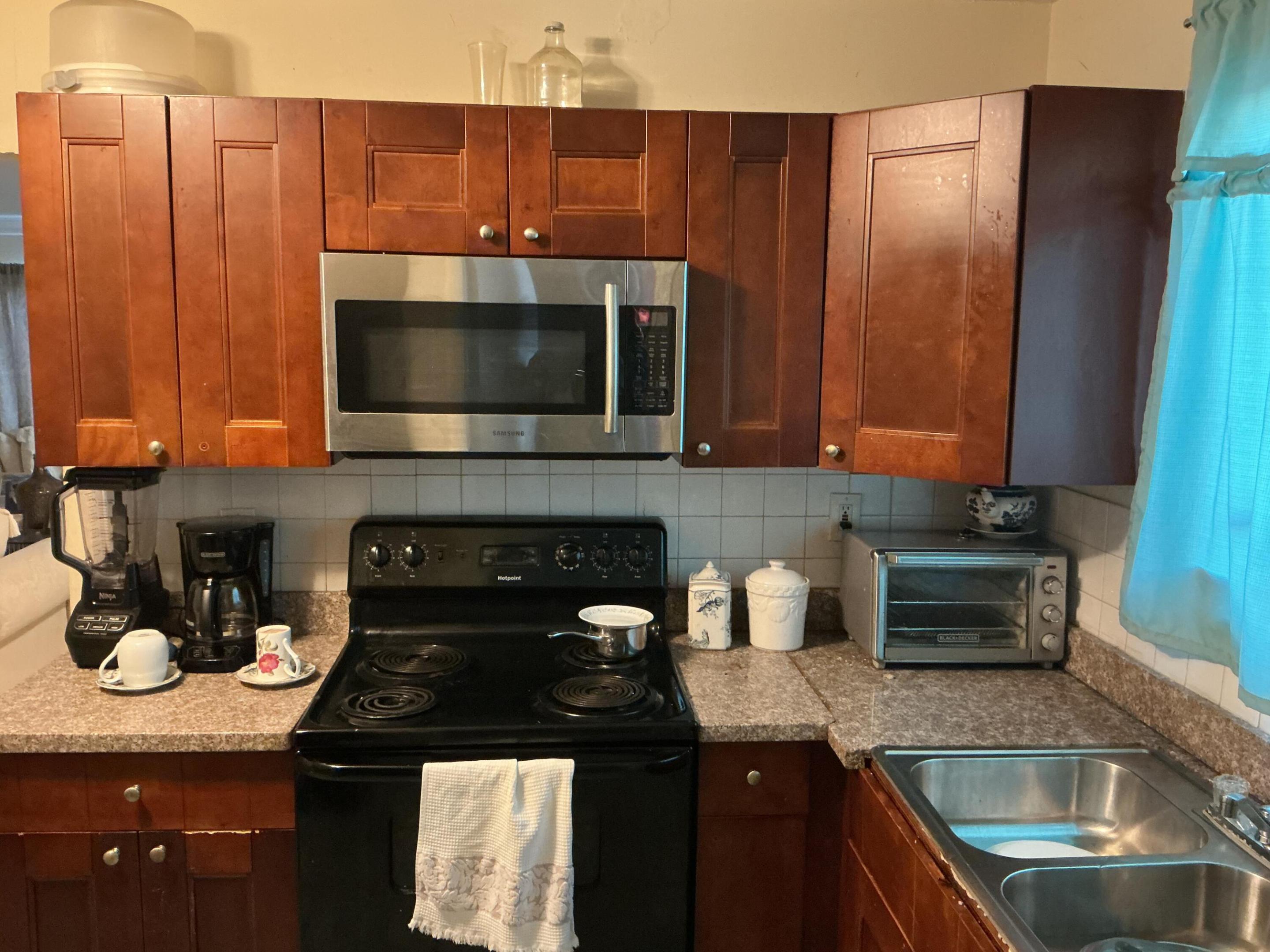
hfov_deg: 61.7
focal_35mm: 29
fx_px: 1064
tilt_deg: -8.2
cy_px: 476
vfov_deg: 48.2
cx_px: 635
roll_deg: -1.0
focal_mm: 3
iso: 500
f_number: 1.8
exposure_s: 1/30
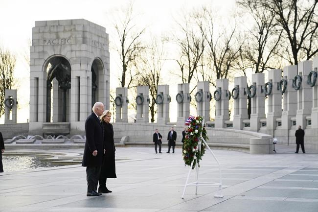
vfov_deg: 19.4
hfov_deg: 28.9
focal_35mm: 70
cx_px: 159
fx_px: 618
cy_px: 106
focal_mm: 70
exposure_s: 1/1000
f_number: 2.8
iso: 1000
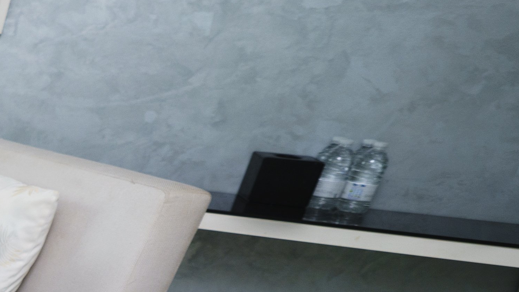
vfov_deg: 17.2
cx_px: -745
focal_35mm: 67
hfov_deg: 14.9
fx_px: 922
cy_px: 347
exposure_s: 1/100
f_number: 2.8
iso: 200
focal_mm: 12
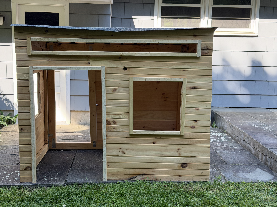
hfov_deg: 39.7
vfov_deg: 30.3
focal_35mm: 48
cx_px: 138
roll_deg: -2.1
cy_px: 104
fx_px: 384
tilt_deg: -9.2
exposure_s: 1/366
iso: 80
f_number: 1.78
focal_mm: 6.76
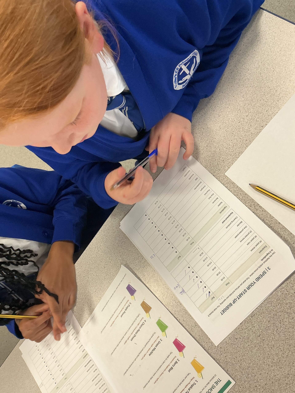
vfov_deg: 61.7
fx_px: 330
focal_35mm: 29
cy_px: 196
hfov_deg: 48.2
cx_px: 148
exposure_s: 1/60
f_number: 1.8
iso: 64
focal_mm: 3
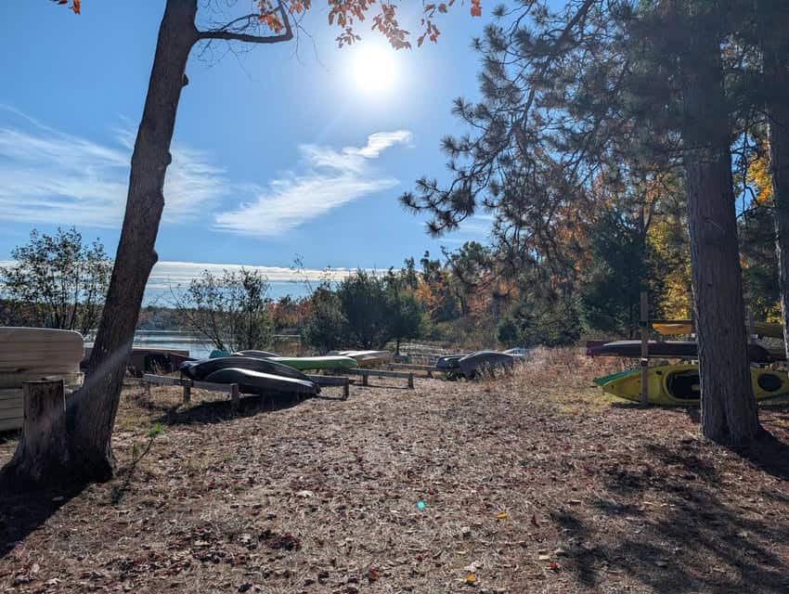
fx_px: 548
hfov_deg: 71.5
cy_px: 297
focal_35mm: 24
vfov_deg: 56.9
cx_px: 394
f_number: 1.7
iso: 21
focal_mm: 6.9
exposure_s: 1/3759
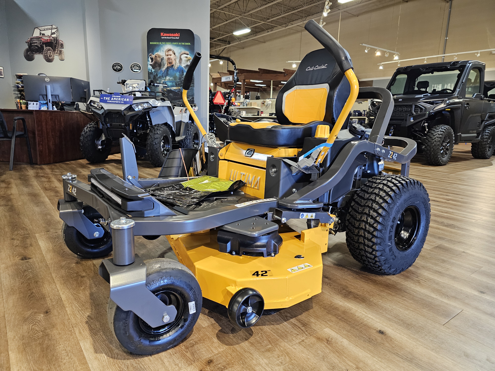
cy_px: 186
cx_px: 248
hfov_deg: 73.9
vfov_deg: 58.9
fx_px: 329
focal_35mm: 23
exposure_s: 1/120
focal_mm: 6.3
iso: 1000
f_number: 1.7
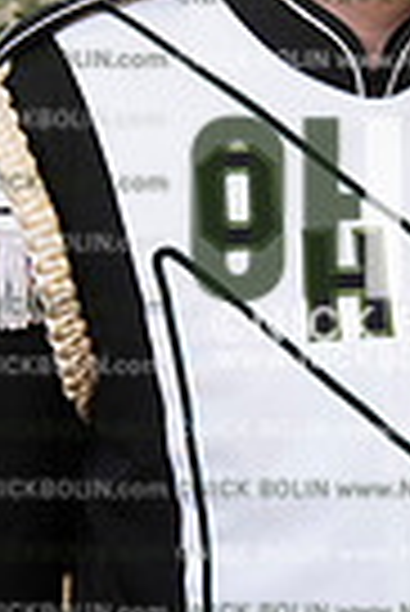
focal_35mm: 152
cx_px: 378
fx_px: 2590
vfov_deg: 13.5
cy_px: 243
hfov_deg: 9.0
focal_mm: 46
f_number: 8
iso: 800
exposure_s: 1/100
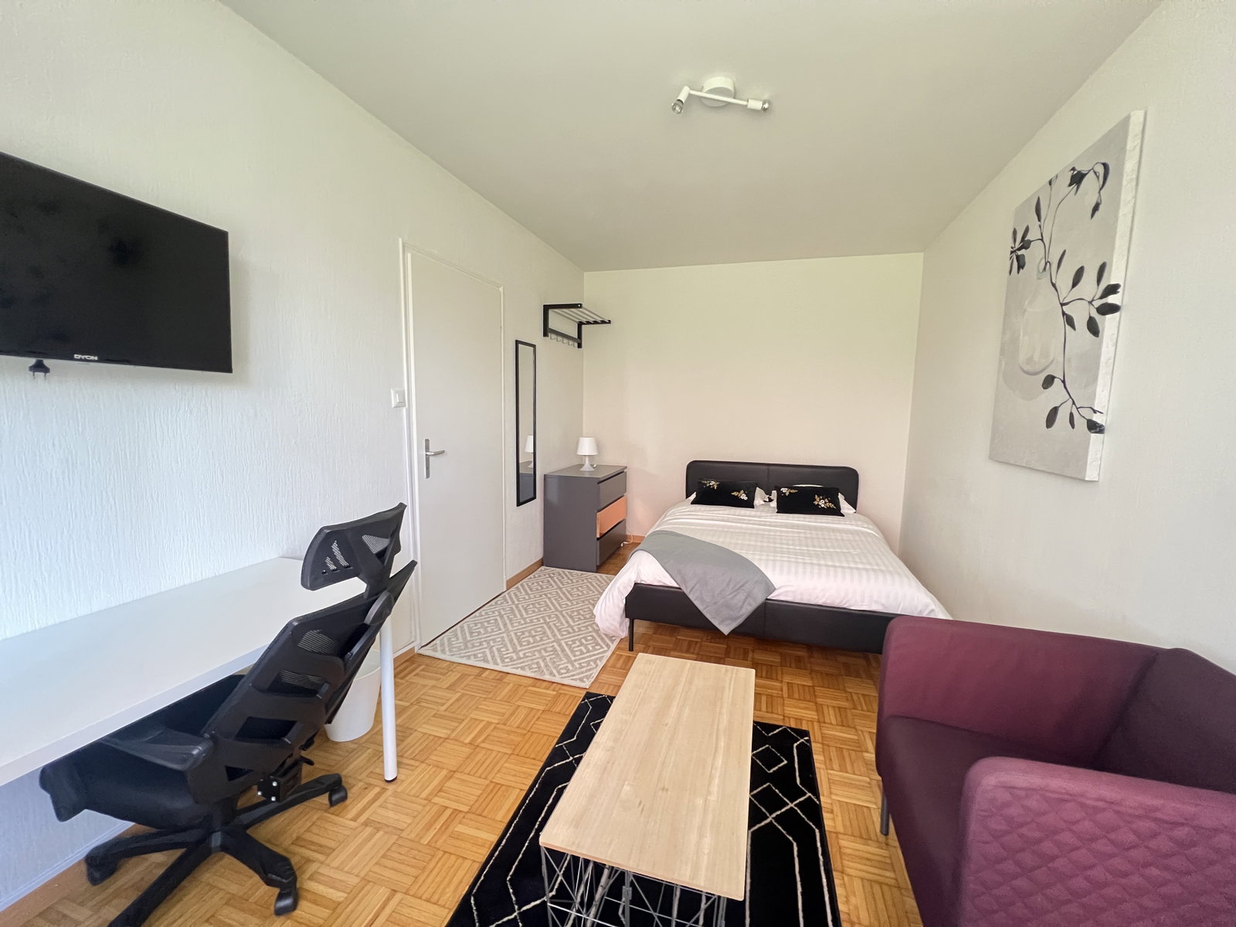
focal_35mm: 13
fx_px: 464
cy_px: 464
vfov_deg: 89.9
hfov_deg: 106.2
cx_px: 618
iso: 640
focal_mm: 1.57
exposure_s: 1/60
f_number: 1.8
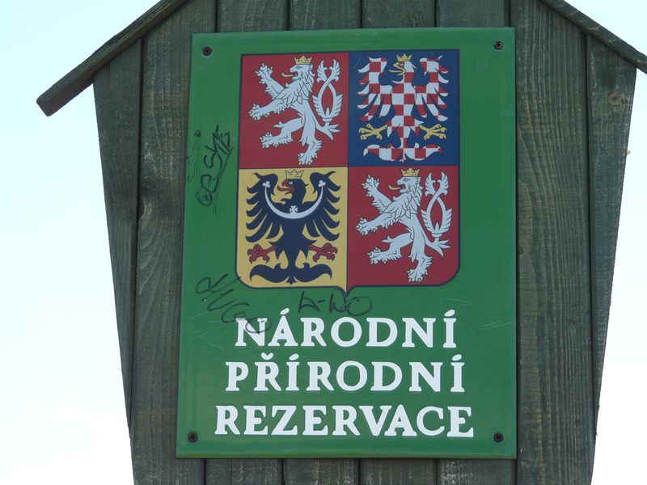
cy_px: 242
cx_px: 324
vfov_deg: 12.7
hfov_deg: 16.8
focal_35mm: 117
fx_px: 2187
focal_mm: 19.2
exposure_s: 1/250
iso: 100
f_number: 4
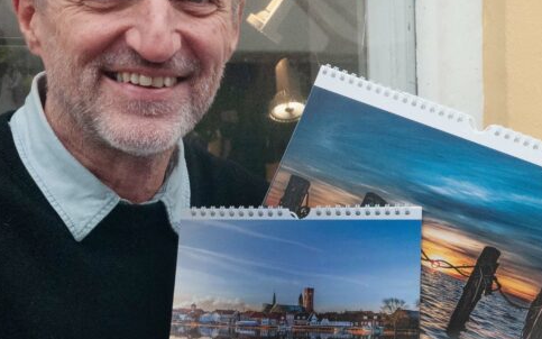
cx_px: 236
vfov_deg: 10.1
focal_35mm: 129
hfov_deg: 16.2
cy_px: 255
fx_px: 1906
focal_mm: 34
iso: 1250
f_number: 8
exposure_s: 1/160
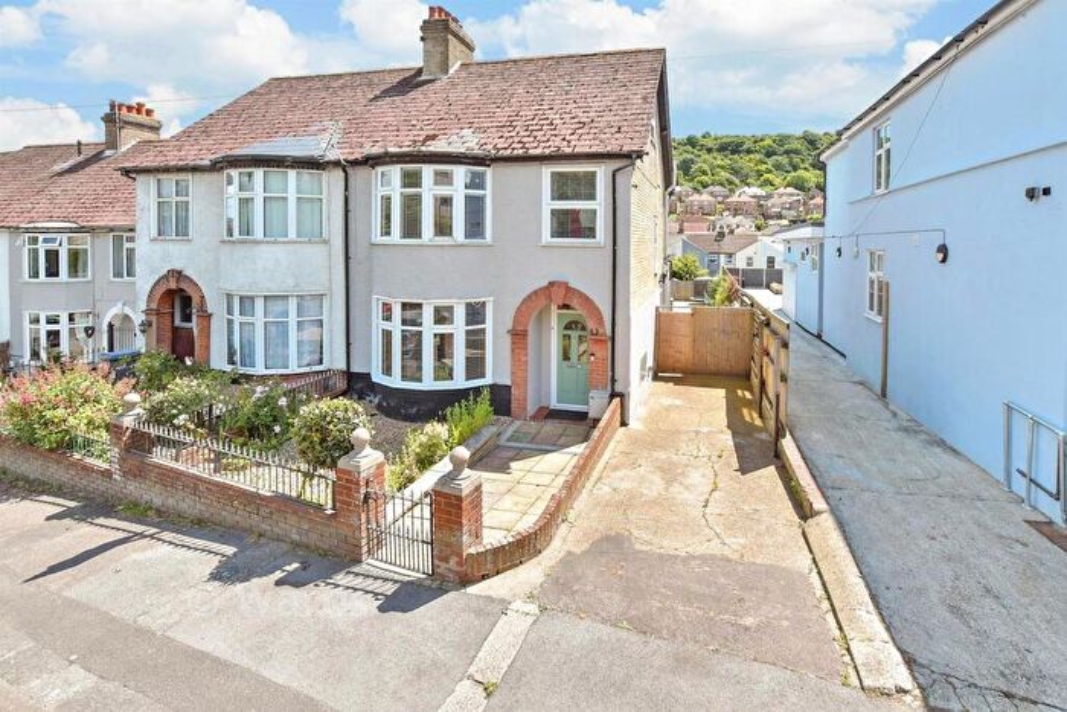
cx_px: 534
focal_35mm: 15
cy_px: 356
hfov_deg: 100.4
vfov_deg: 77.4
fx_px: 445
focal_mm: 10
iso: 400
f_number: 6.3
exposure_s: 1/500
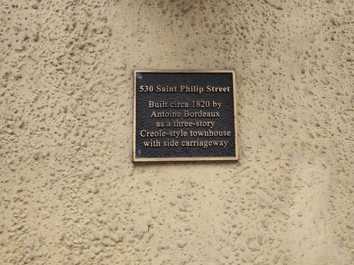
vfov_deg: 58.9
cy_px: 132
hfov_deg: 73.9
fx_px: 235
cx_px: 177
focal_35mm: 23
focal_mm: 5.56
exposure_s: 1/202
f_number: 1.8
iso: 100
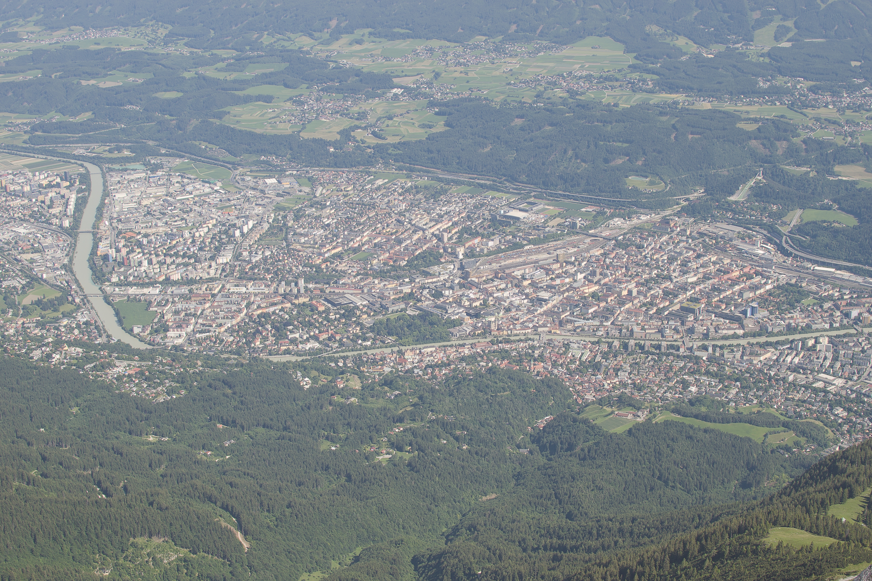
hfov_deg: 37.9
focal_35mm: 52
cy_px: 290
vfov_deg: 25.8
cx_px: 436
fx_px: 1272
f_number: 6.3
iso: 100
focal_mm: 35
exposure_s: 1/320
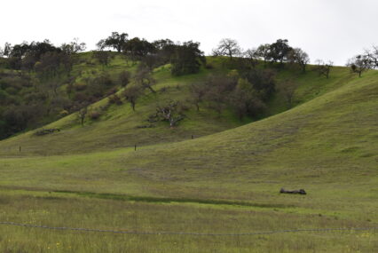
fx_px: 631
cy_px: 126
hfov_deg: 33.4
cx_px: 189
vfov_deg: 22.7
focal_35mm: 60
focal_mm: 40
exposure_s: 1/200
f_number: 10
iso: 100
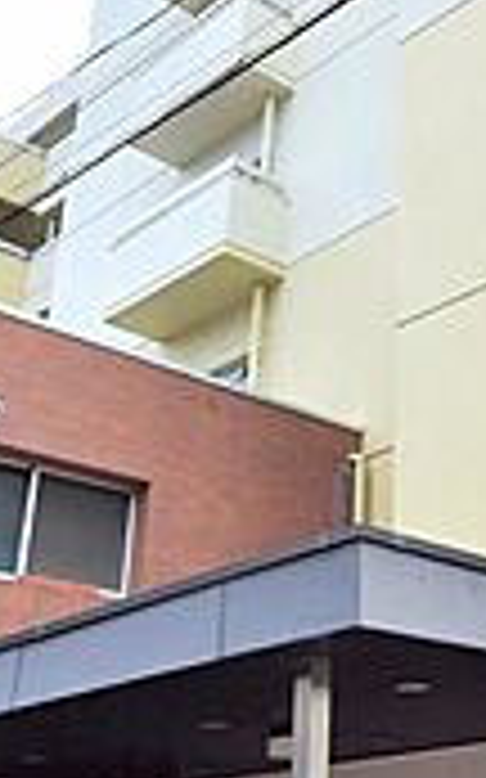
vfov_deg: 37.9
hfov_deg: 23.2
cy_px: 279
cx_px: 513
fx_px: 1124
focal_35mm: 53
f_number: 10
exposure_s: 1/320
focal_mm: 10
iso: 400
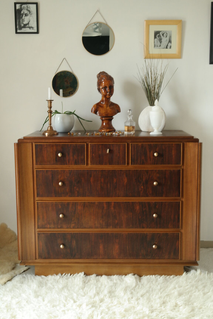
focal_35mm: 53
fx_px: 470
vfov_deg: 37.5
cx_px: 106
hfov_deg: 25.5
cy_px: 160
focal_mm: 35
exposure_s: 1/25
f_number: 5.6
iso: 800
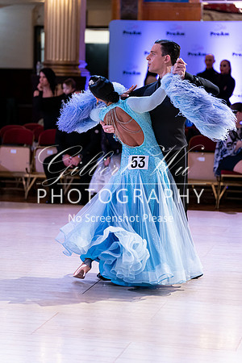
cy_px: 182
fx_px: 988
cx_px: 121
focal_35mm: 98
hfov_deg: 14.0
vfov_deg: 20.8
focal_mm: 98
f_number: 2.8
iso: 3200
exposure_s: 1/500
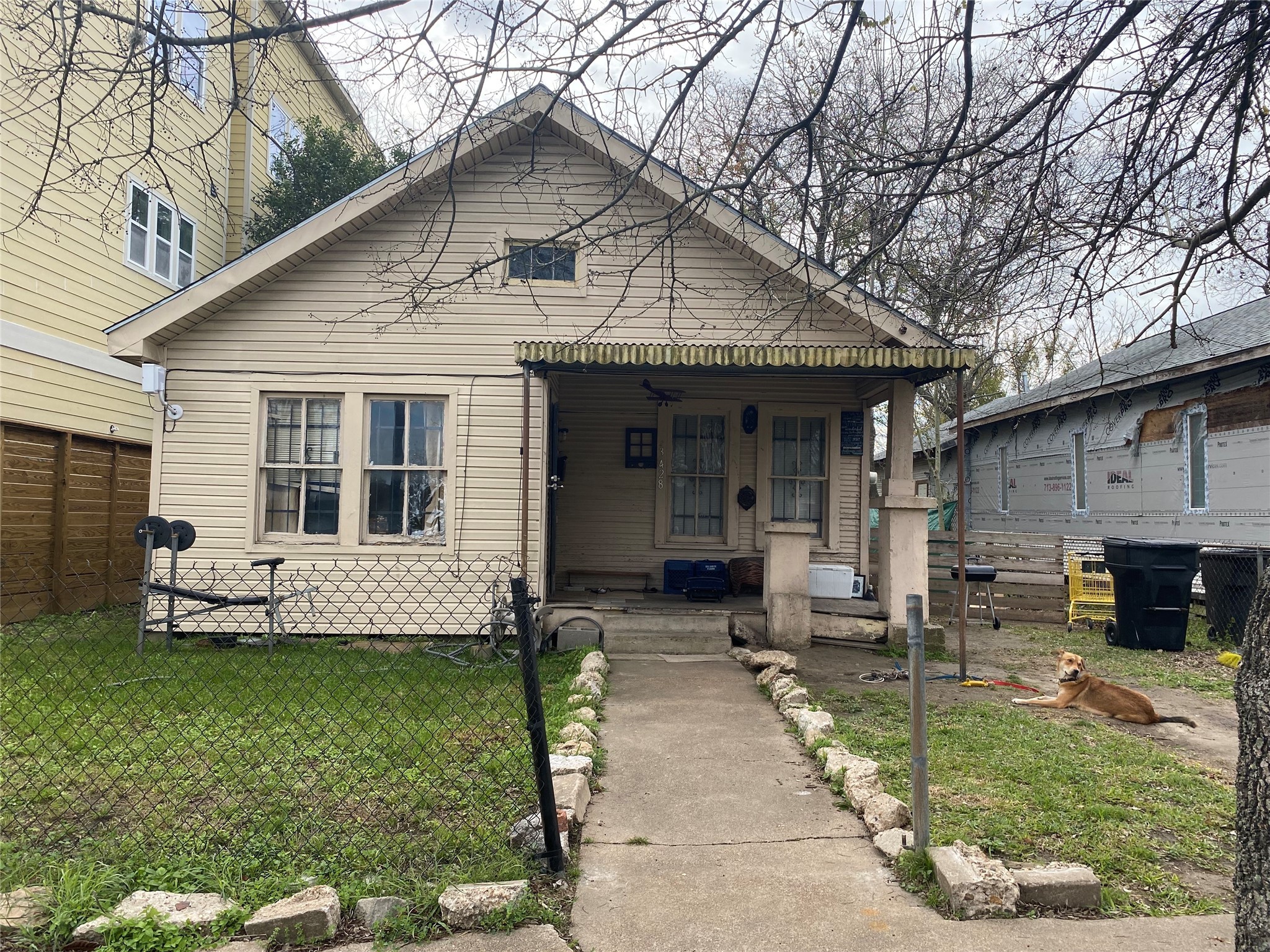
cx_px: 635
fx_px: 954
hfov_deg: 67.3
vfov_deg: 53.1
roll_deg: -1.4
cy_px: 476
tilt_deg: +2.0
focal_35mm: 26
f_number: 1.8
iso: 32
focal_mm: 4.25
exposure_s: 1/1232
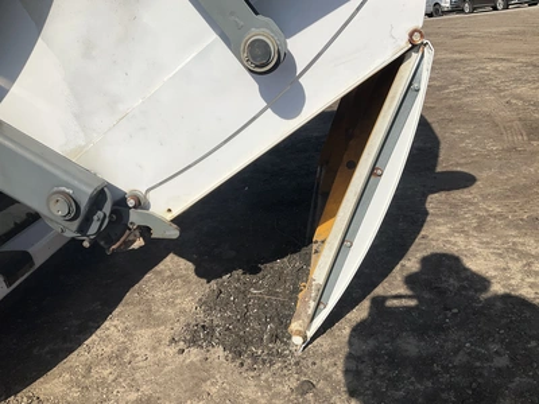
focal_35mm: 29
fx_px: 452
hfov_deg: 61.7
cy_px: 202
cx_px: 270
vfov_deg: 48.2
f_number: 1.8
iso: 25
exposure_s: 1/3788
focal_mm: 3
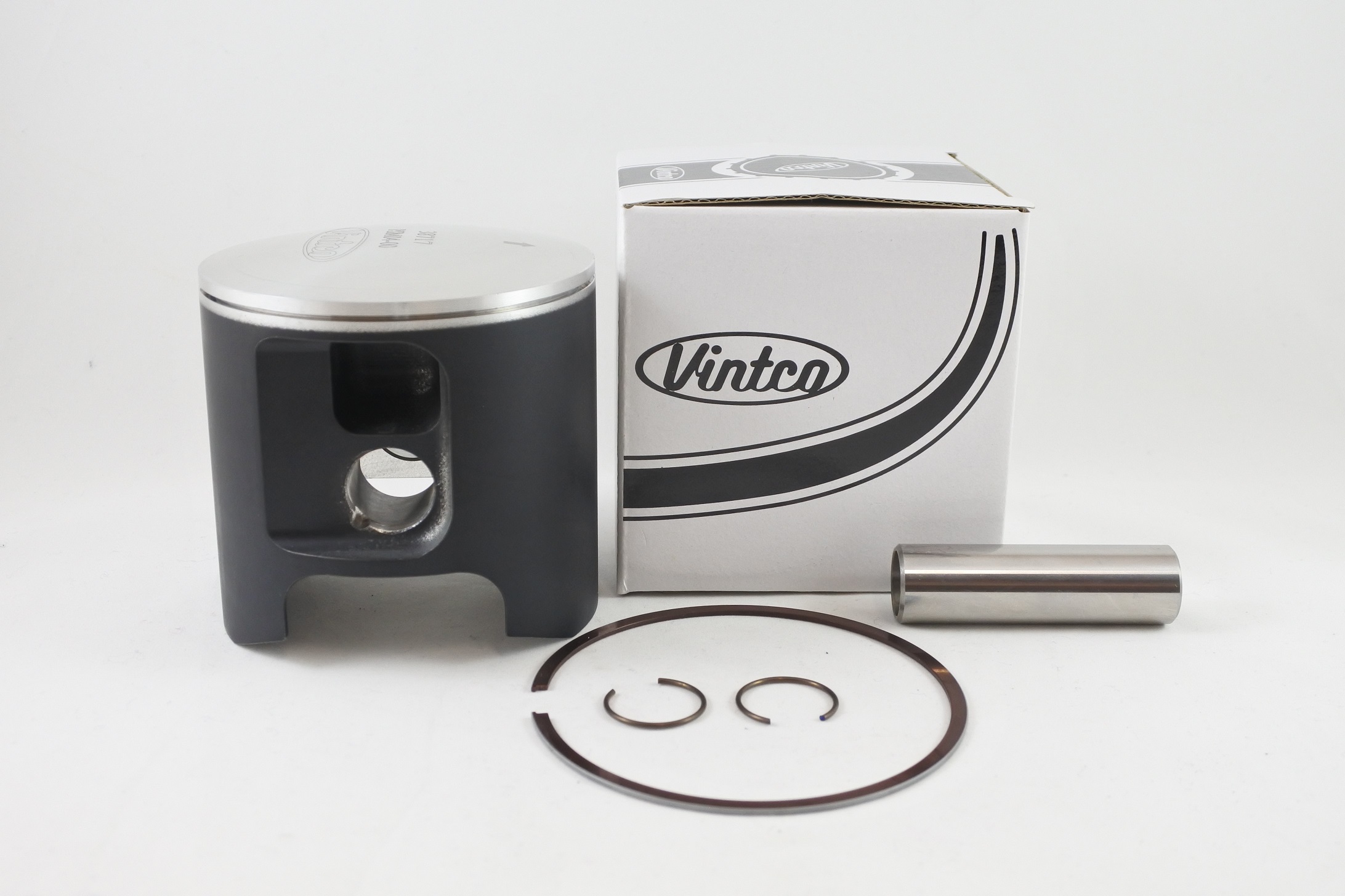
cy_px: 448
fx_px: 1233
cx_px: 672
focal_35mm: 33
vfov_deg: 40.0
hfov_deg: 57.2
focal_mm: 12.3
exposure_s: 1/125
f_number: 3.8
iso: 450
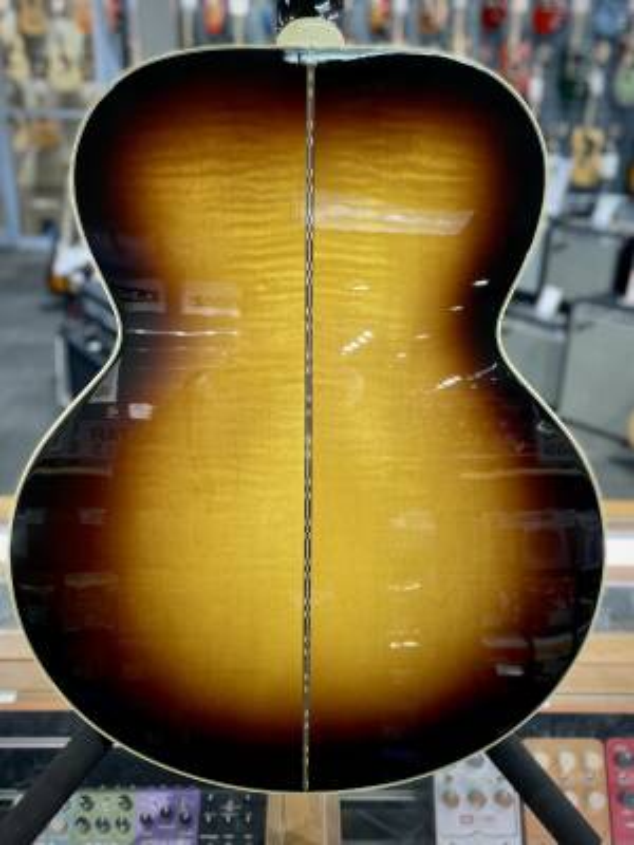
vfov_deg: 67.3
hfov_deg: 53.1
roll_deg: +0.2
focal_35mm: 26
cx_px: 317
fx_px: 635
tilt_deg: -23.7
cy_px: 422
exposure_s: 1/60
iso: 64
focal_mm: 4.2
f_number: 1.6
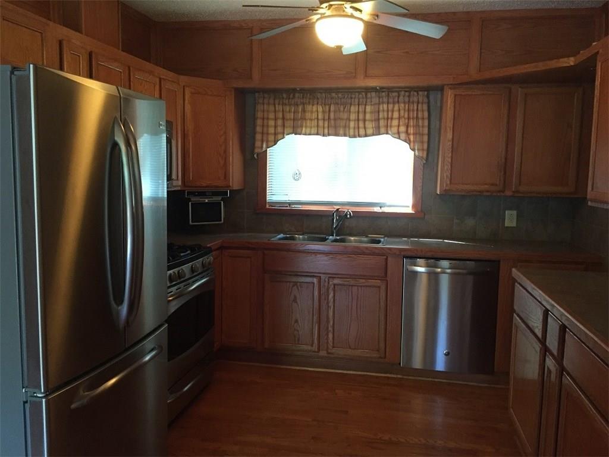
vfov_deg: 48.2
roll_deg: -1.7
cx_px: 304
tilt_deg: -6.9
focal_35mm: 29
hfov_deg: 61.7
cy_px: 228
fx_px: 510
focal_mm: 4.15
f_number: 2.2
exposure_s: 1/20
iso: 250
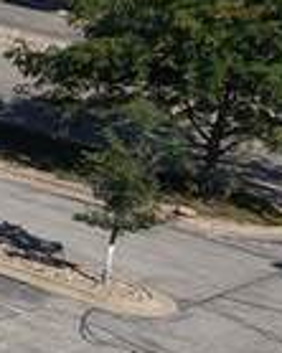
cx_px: -1311
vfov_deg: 8.9
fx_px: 2256
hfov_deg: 5.1
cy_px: 99
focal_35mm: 216
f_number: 1.8
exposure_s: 1/5000
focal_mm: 8.67
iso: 120
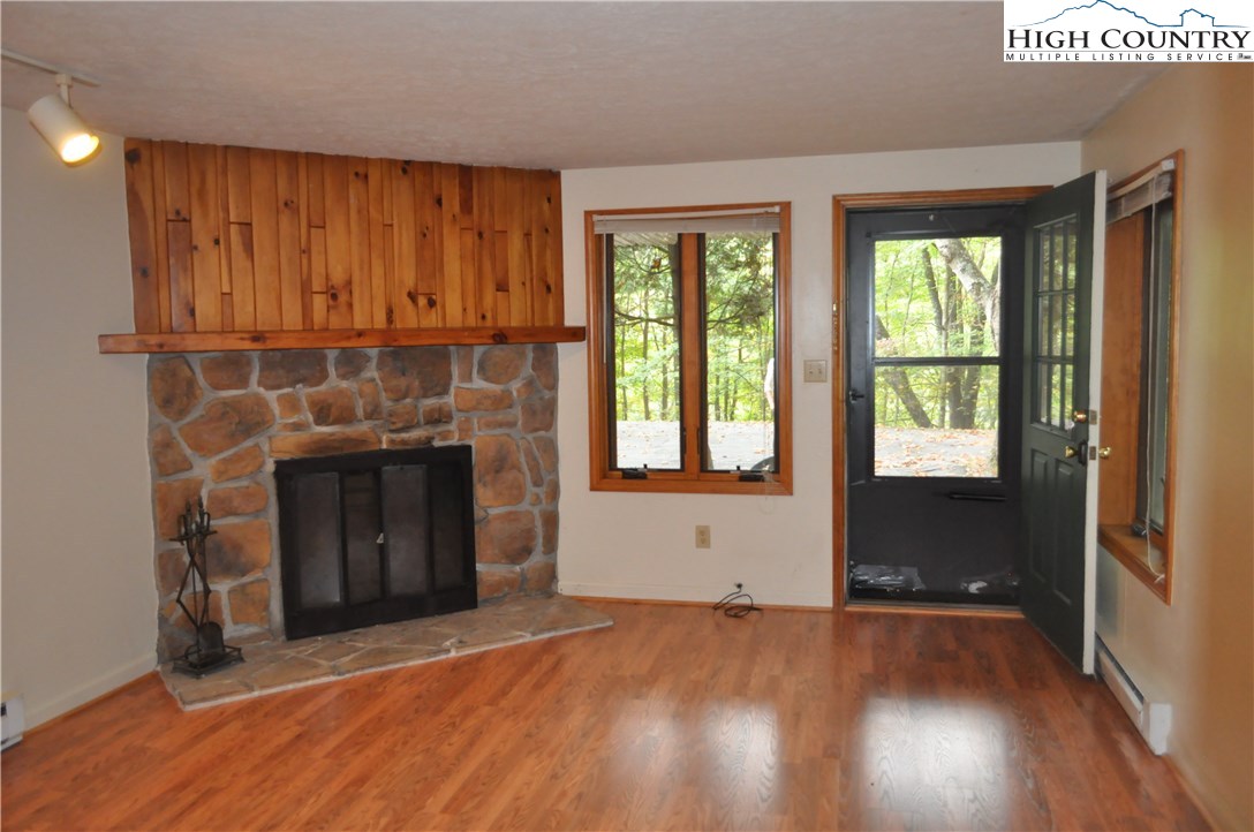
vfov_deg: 47.8
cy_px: 416
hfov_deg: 67.5
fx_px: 939
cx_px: 627
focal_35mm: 27
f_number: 3.5
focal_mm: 18
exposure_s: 1/60
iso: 1600
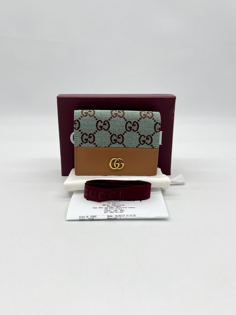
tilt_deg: -16.1
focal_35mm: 26
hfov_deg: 53.1
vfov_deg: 67.3
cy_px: 158
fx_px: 236
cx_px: 118
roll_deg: -0.5
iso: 40
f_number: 1.5
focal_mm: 5.7
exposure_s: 1/183
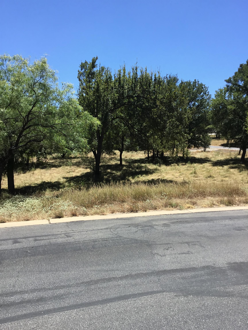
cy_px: 165
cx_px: 124
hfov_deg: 45.4
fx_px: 296
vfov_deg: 58.4
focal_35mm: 31
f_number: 2.4
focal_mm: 3.3
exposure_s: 1/926
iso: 25
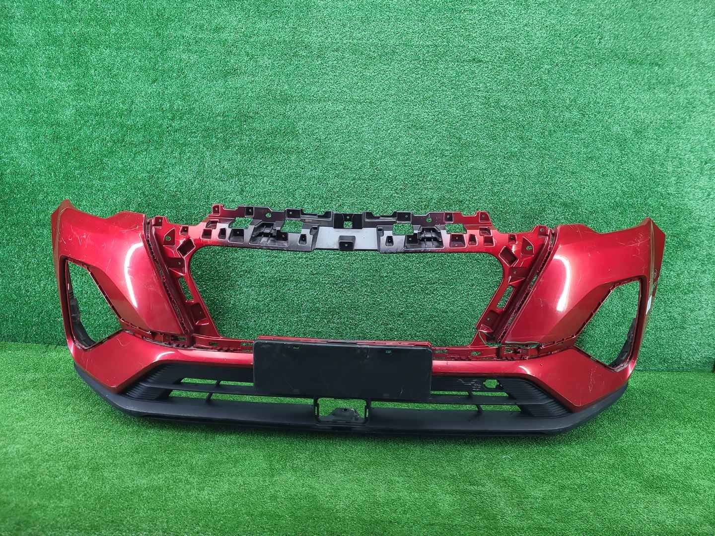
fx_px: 537
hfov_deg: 67.3
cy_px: 268
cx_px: 358
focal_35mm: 26
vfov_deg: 53.1
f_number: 1.8
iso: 215
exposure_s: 1/50
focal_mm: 5.4
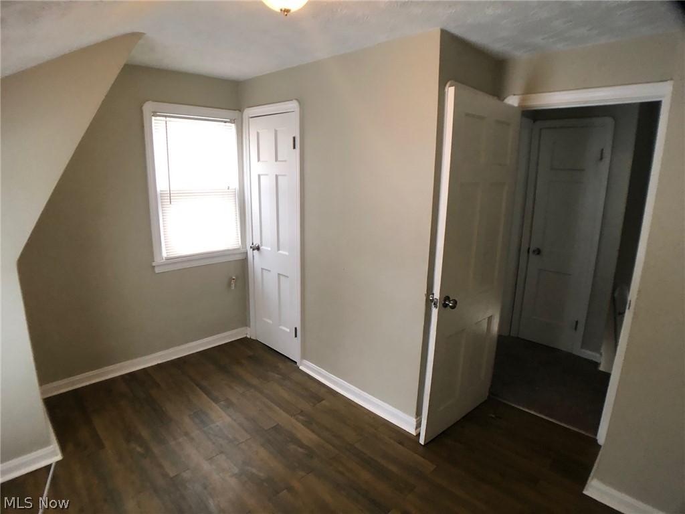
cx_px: 342
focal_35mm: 28
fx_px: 554
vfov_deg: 49.7
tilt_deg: -8.9
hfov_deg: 63.4
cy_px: 257
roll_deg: -3.1
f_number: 1.8
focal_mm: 3.99
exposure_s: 1/15
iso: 80
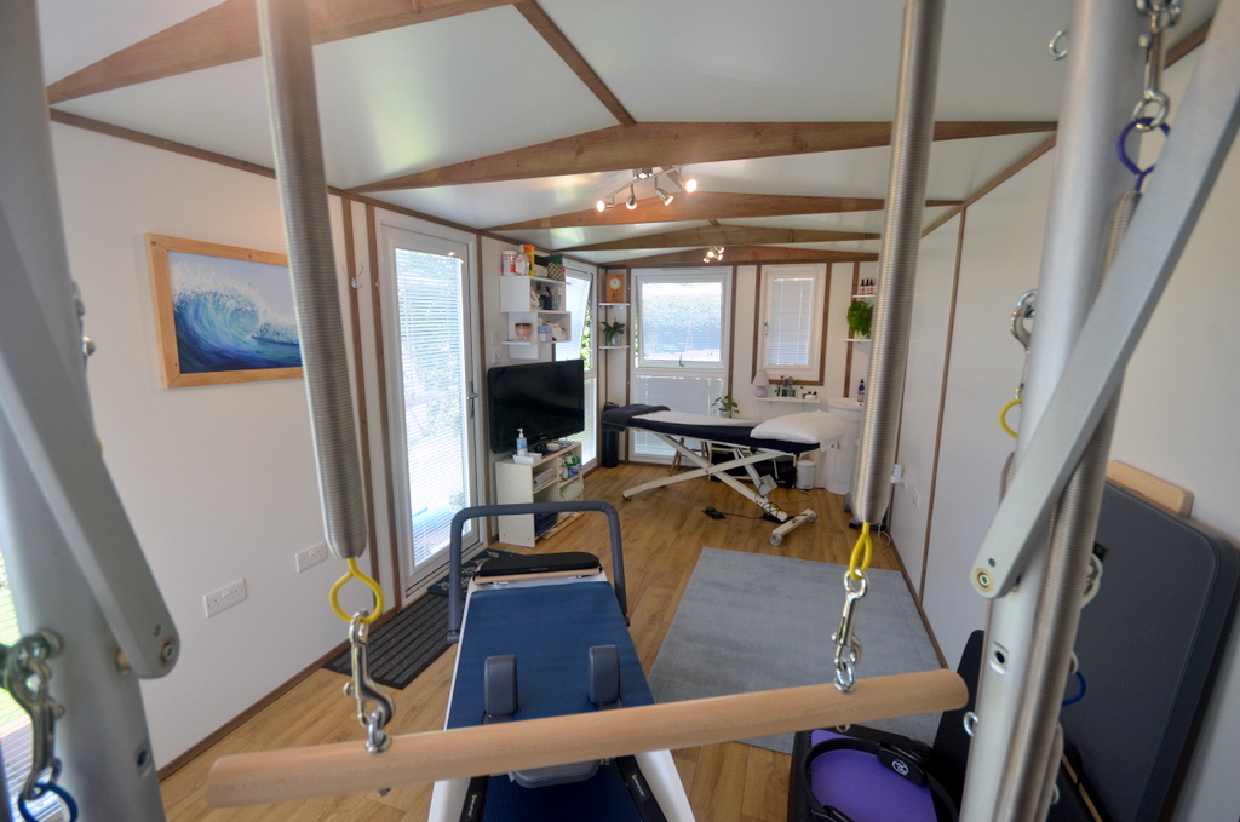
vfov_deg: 77.1
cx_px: 620
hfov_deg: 100.5
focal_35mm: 15
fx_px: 516
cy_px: 411
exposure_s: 1/125
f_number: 5.6
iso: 400
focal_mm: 10
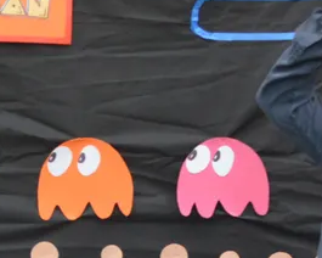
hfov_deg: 12.5
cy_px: 303
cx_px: -61
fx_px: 1439
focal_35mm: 151
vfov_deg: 10.1
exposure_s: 1/80
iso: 400
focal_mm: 20
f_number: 4.5
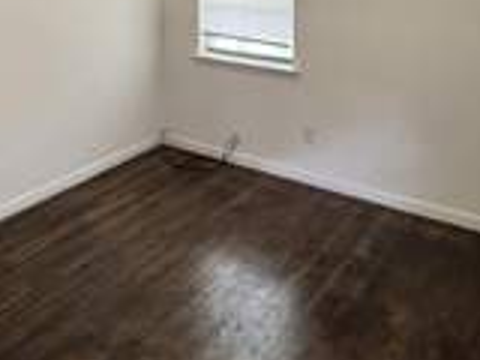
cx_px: 213
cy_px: -38
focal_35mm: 42
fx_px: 582
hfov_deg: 44.7
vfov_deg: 30.6
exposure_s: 1/60
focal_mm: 2.22
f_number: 2.2
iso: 250
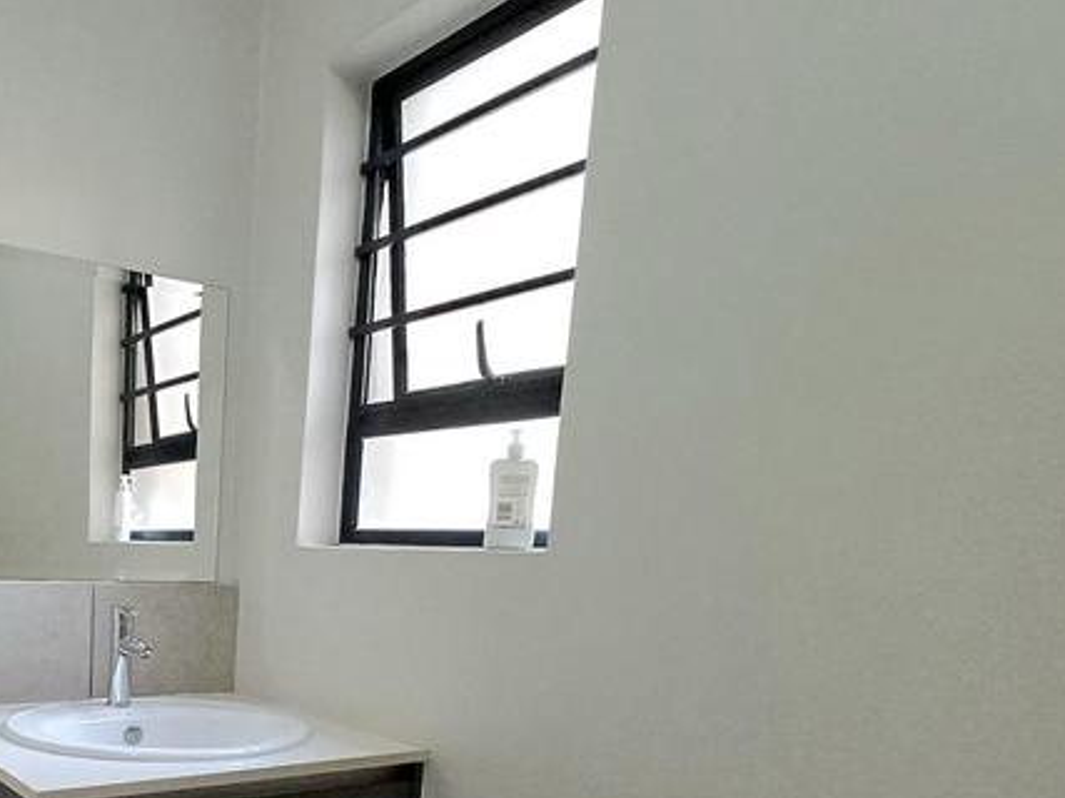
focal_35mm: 30
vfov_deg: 43.1
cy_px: 706
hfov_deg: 53.7
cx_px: 140
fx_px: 923
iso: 160
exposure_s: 1/25
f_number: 2.2
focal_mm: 1.64
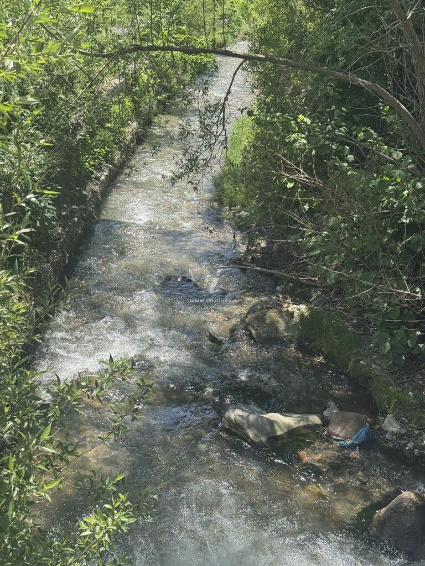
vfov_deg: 39.7
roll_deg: -3.9
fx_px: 786
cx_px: 212
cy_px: 283
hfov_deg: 30.3
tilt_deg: -22.3
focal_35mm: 48
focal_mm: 6.76
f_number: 1.78
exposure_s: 1/1427
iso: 64
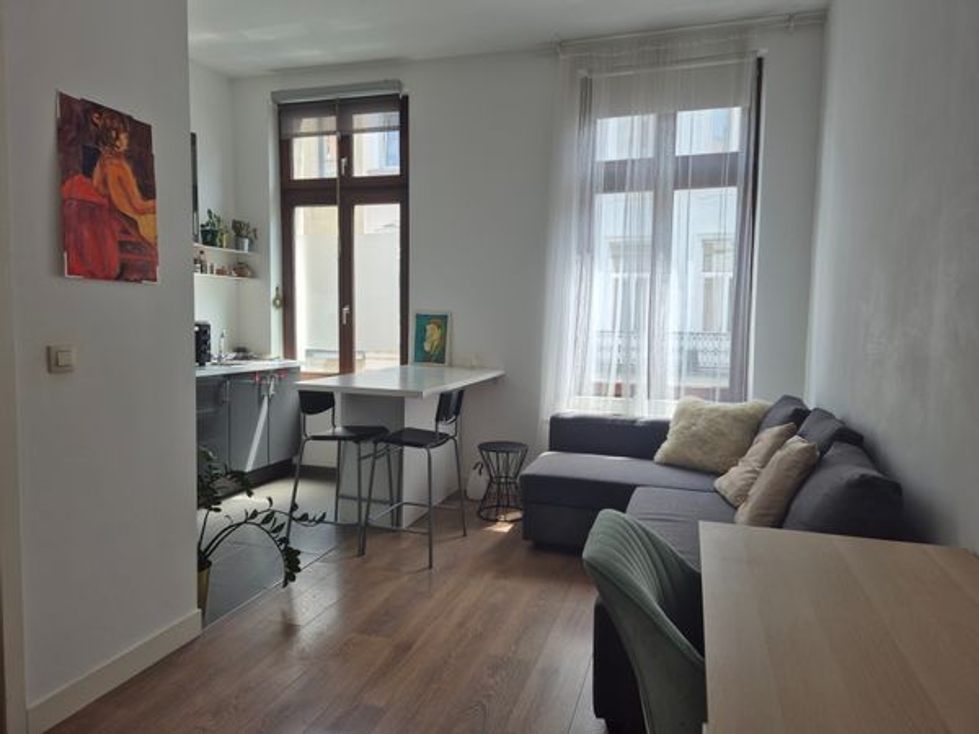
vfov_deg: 58.9
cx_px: 490
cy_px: 367
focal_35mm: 23
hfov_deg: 73.9
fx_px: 650
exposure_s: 1/196
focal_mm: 5.4
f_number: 1.8
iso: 25
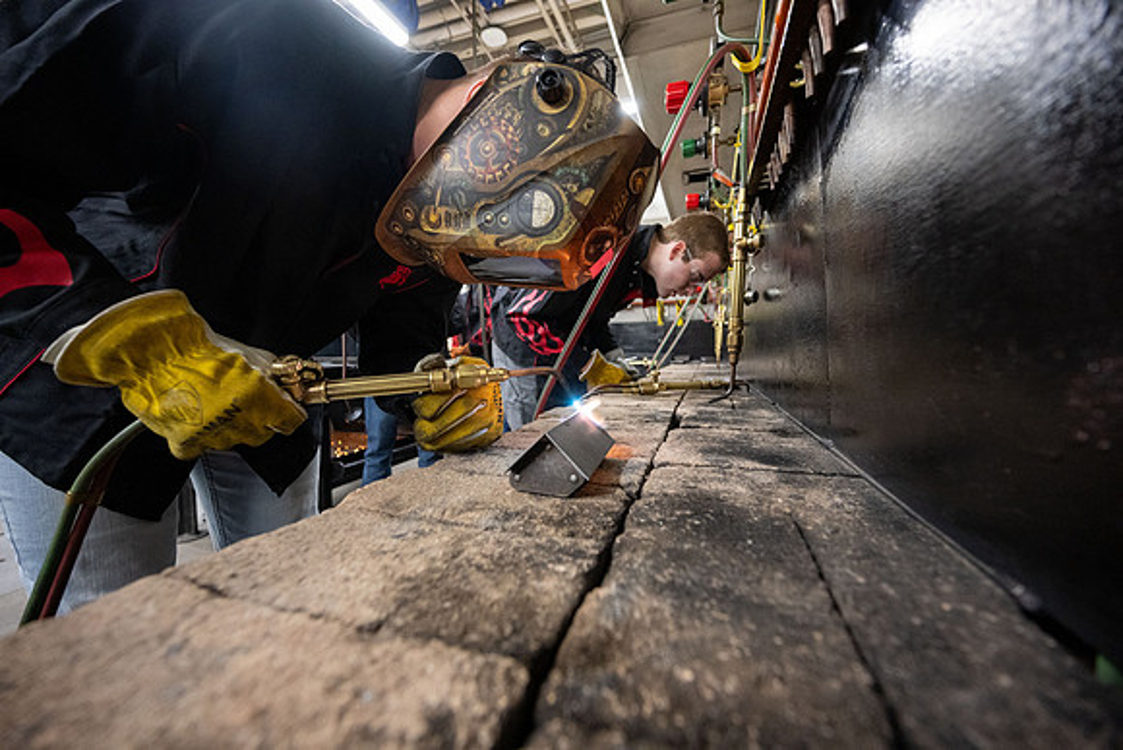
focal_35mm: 14
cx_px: 562
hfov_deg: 104.2
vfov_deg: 81.2
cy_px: 375
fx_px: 437
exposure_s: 1/125
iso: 2500
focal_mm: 14
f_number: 4
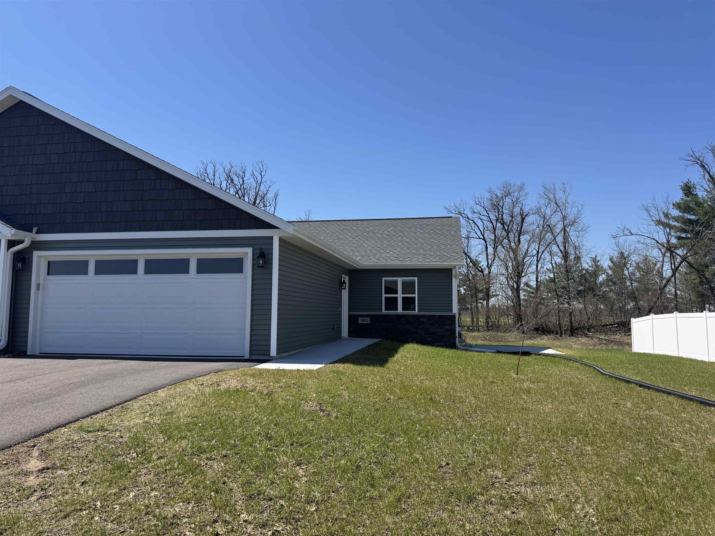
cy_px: 268
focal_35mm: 24
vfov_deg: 56.8
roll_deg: -0.4
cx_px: 358
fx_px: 496
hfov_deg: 71.6
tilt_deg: +5.1
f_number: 1.78
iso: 80
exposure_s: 1/4310
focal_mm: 6.76
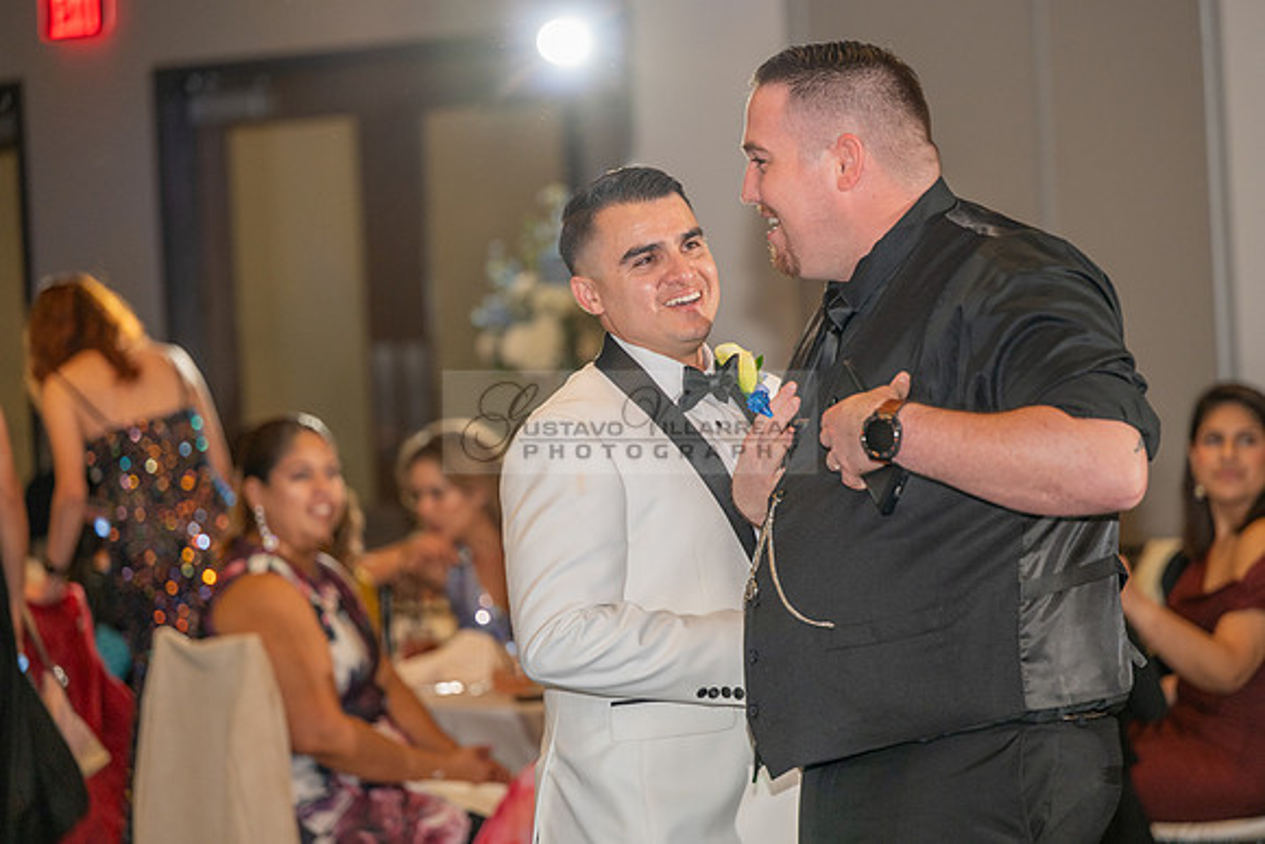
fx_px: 4042
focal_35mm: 115
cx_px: 632
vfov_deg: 11.9
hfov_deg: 17.8
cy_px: 422
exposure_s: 1/125
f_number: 2.8
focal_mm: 115
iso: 1000
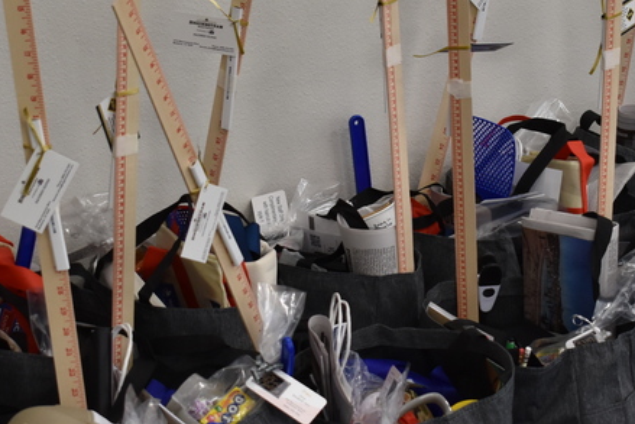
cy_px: 228
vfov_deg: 10.3
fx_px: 2347
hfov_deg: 15.4
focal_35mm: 133
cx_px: 448
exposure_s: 1/60
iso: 720
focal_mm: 38
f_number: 4.8
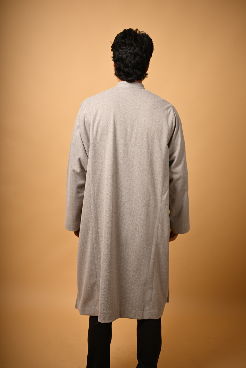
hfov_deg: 27.0
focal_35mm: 50
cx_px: 123
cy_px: 184
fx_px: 512
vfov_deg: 39.6
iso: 125
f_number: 2.2
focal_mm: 50
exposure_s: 1/1000
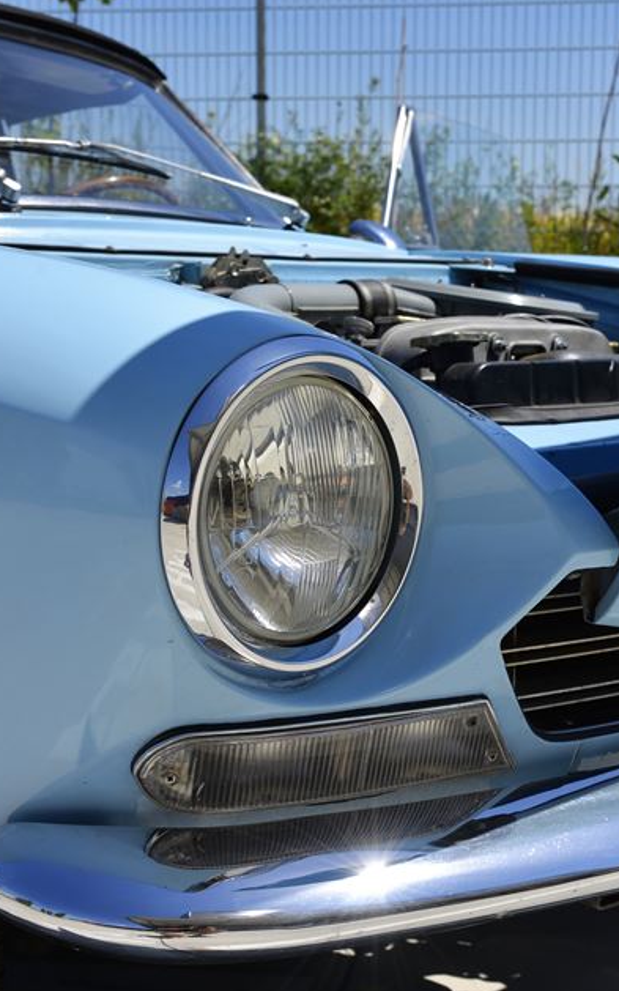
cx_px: 380
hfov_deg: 22.0
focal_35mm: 59
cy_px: 498
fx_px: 1593
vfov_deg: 34.5
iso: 100
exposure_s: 1/320
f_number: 9
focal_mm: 38
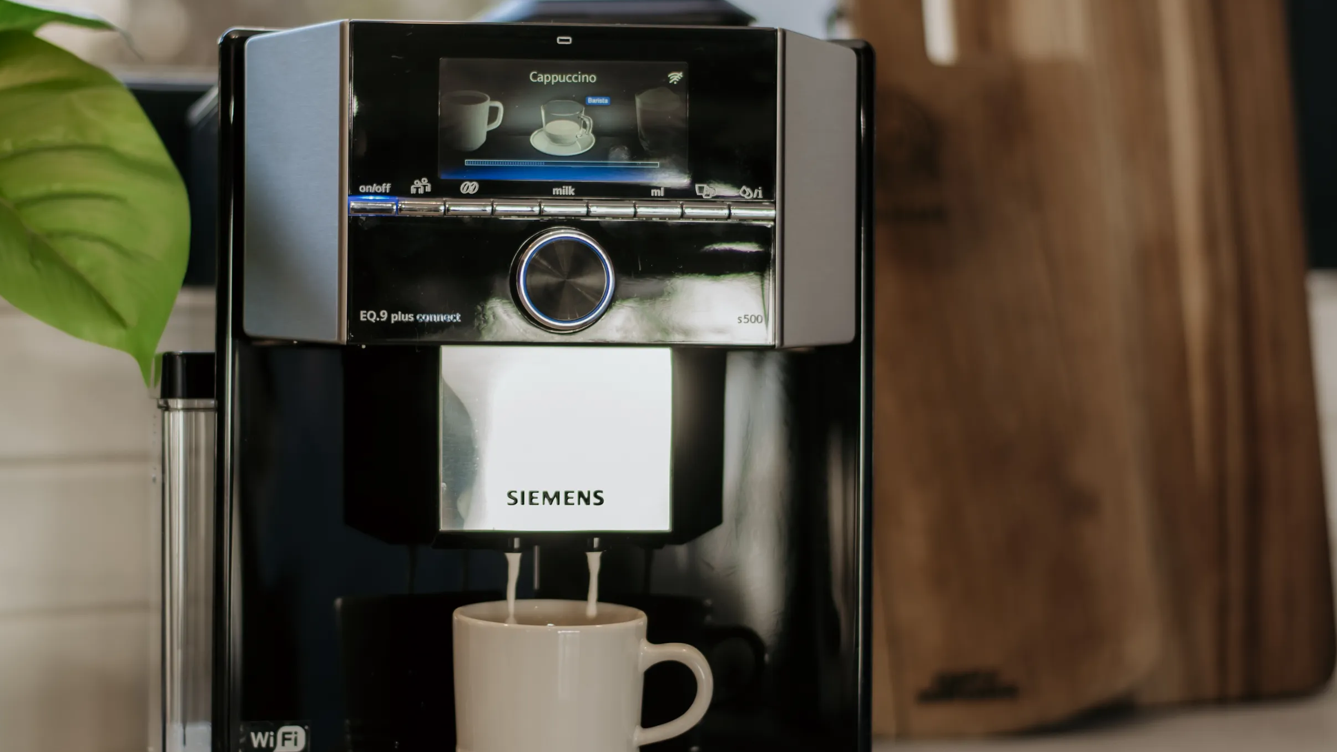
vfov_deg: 13.9
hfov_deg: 24.4
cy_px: 350
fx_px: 3084
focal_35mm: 87
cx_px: 523
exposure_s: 1/125
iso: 125
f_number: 1.8
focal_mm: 50
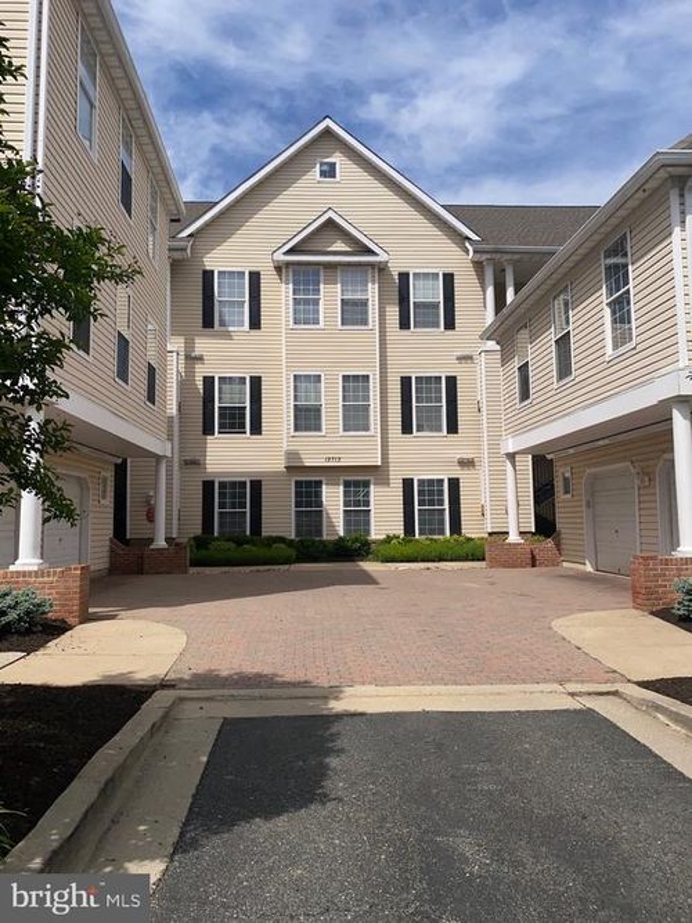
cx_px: 346
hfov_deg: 53.0
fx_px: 693
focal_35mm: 26
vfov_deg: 67.3
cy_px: 462
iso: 32
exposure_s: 1/7692
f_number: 1.8
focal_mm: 4.25
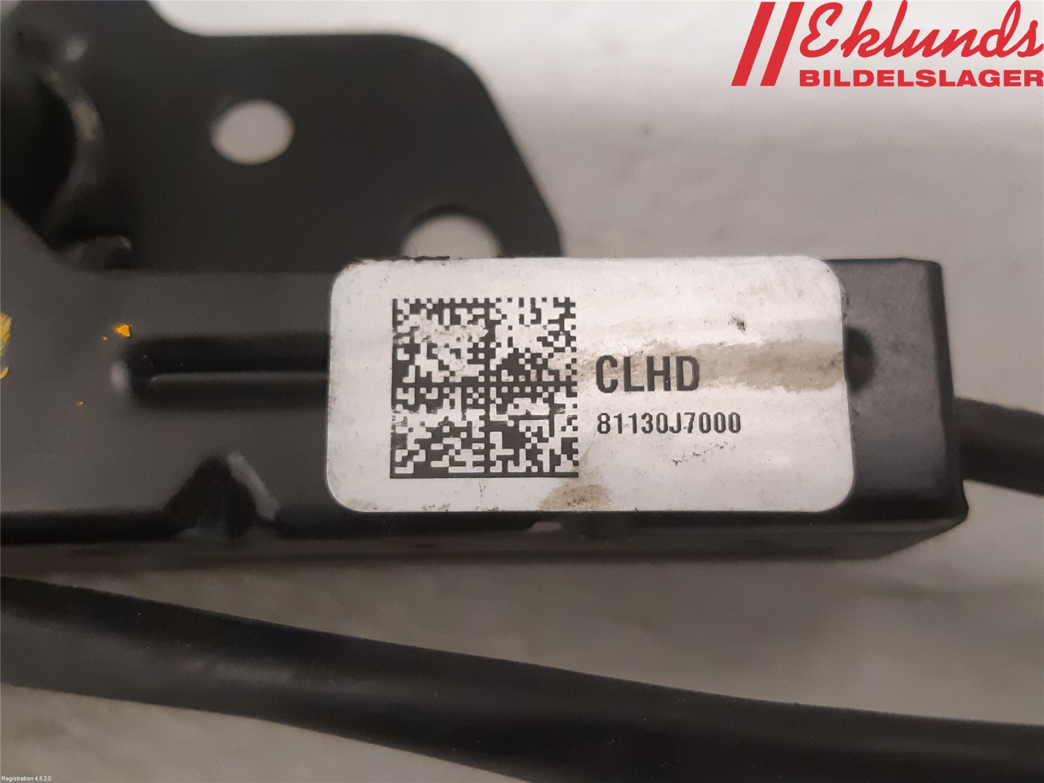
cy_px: 392
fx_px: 784
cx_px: 522
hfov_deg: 67.3
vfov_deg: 53.1
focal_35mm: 26
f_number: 1.7
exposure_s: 1/25
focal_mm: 3.93
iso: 250
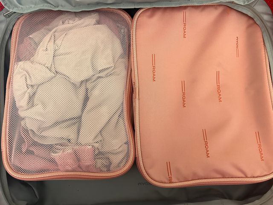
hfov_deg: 67.3
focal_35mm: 26
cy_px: 102
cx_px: 136
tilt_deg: -81.9
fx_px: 205
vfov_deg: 53.1
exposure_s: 1/60
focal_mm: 5.7
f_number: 1.5
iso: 250
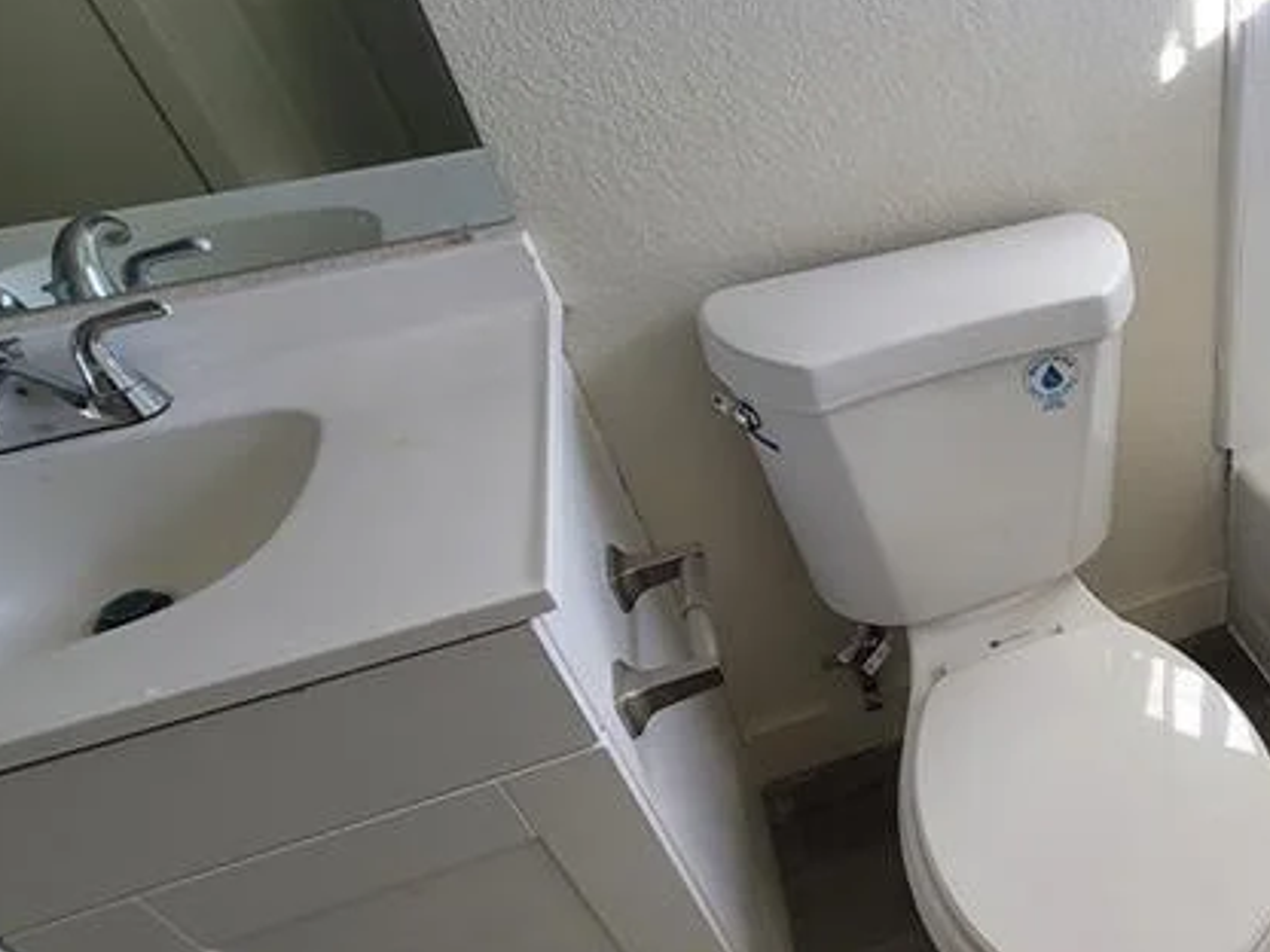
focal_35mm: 25
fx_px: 917
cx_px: 1102
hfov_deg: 60.6
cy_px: 503
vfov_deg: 54.8
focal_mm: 2.2
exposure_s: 1/120
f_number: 2.2
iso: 80
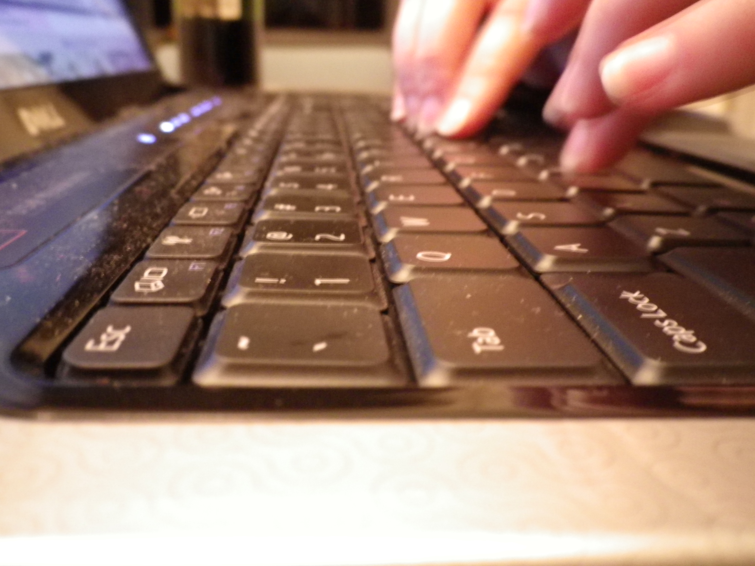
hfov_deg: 52.6
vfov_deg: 40.7
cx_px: 378
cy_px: 283
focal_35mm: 35
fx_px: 763
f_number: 3.9
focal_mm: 6.36
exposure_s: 1/4
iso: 800
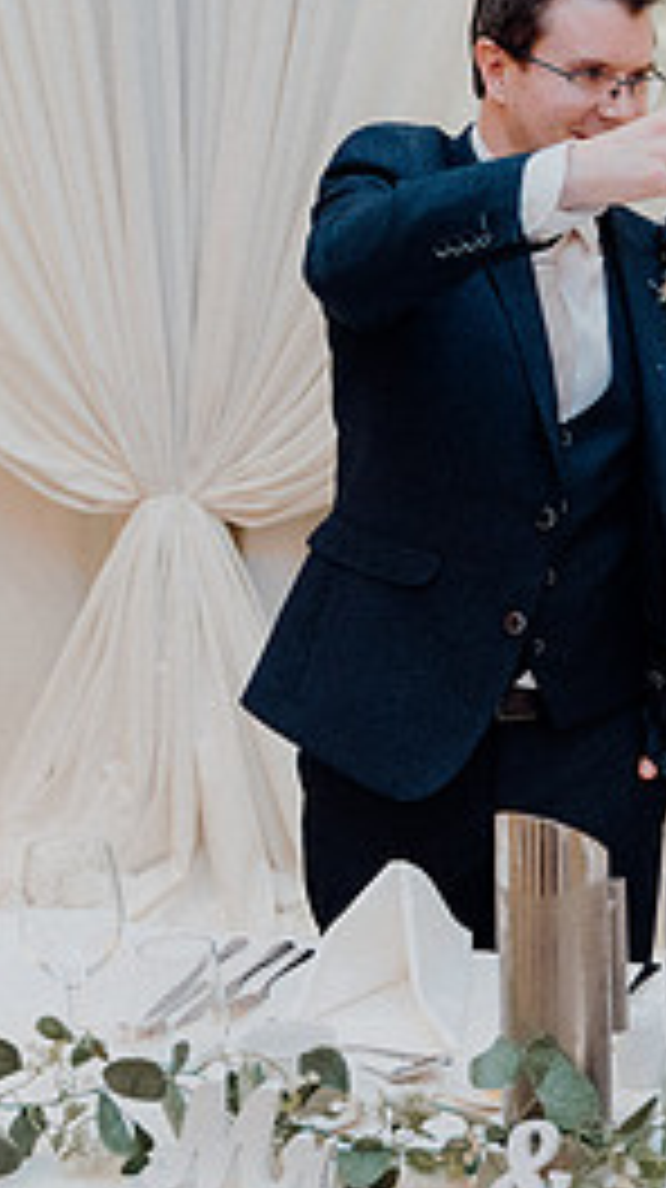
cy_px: 448
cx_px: 760
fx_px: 2392
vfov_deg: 27.8
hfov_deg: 15.4
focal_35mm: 76
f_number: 3.5
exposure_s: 1/160
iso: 2000
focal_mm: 33
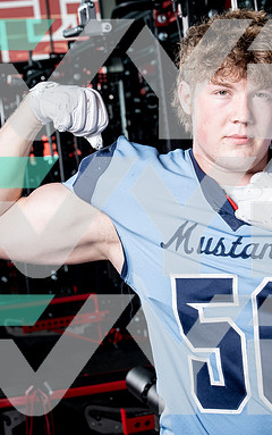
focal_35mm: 108
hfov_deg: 12.1
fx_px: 1279
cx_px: 229
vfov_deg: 19.3
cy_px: 218
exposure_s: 1/250
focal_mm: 70
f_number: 8
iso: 640
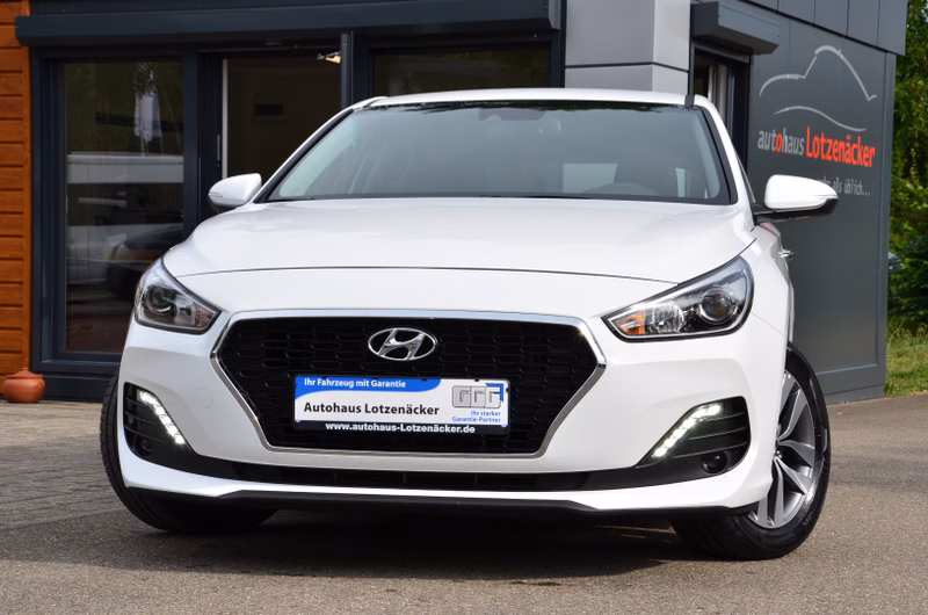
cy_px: 308
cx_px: 464
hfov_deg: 27.0
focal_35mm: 75
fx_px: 1929
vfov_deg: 18.1
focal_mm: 50
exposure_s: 1/125
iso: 140
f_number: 11
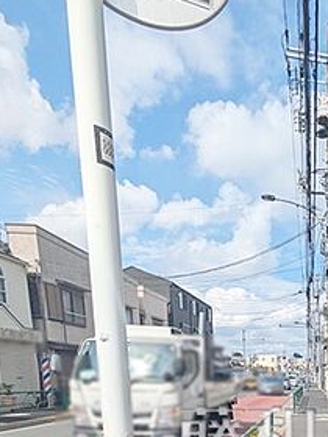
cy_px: 434
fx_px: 379
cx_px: 345
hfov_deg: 39.7
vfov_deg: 49.4
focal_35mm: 30
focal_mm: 1.83
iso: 44
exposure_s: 1/2237
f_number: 2.2
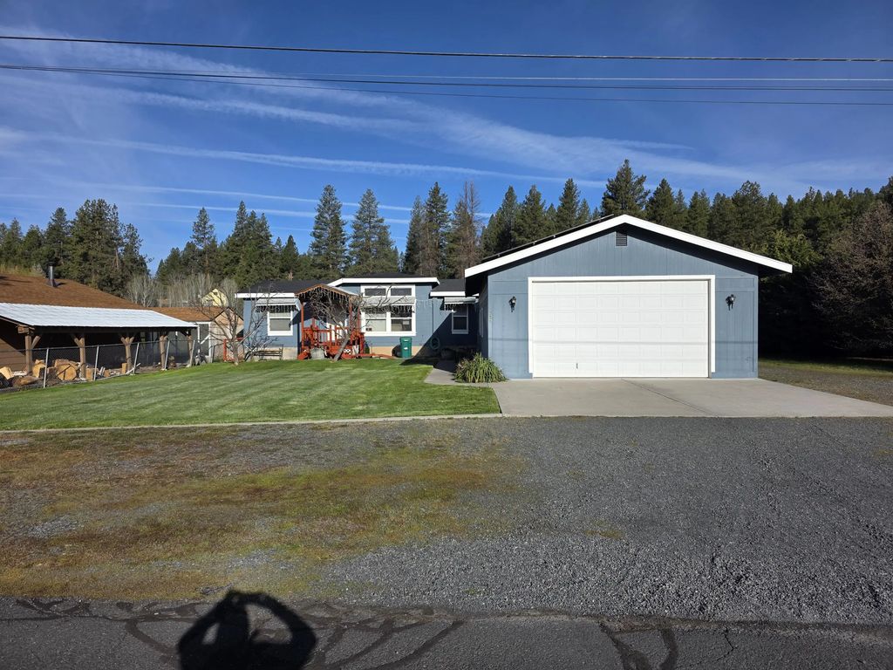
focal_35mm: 23
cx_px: 446
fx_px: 593
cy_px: 335
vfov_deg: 58.9
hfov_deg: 73.9
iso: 80
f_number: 1.7
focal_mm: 6.3
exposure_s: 1/7944
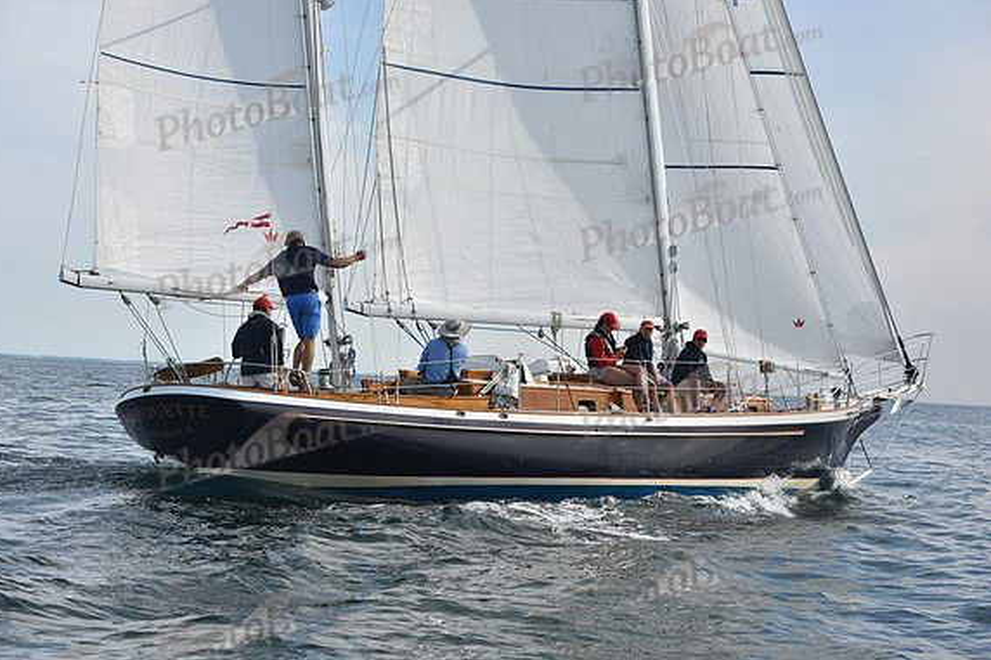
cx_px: 490
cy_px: 332
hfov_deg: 28.5
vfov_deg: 19.2
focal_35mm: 71
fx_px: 1954
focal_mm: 70
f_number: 8
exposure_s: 1/1000
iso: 320
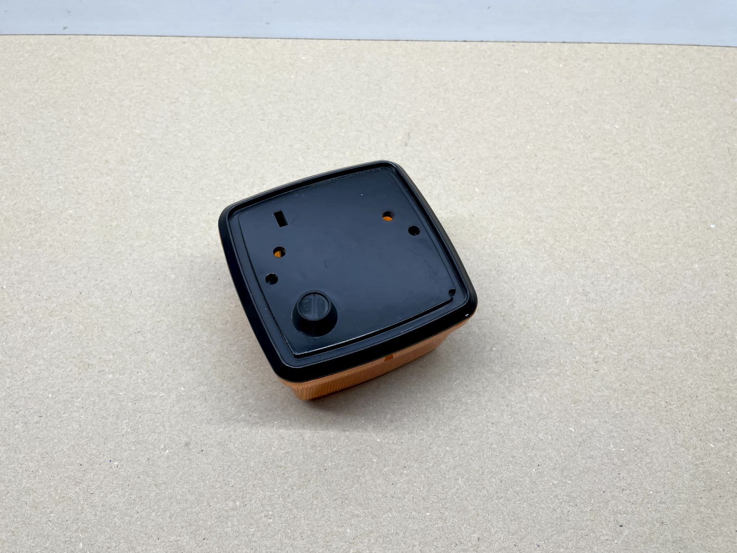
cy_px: 278
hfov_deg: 65.3
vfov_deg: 51.4
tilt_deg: -61.4
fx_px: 575
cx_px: 357
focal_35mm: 27
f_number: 1.6
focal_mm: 4.2
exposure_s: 1/100
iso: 40
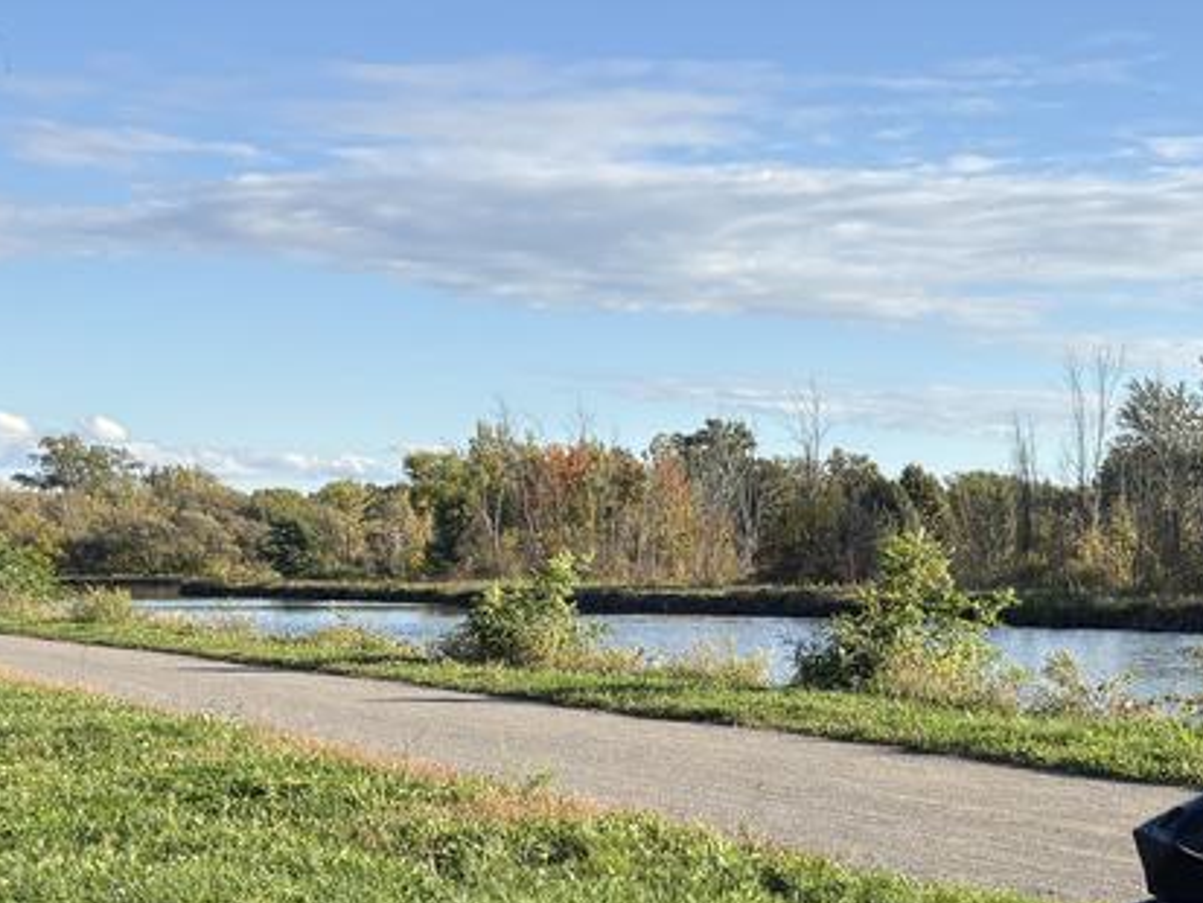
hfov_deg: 27.4
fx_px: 2190
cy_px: 900
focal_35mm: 63
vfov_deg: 22.4
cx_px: 1401
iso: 50
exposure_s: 1/1751
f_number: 1.6
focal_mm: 5.96
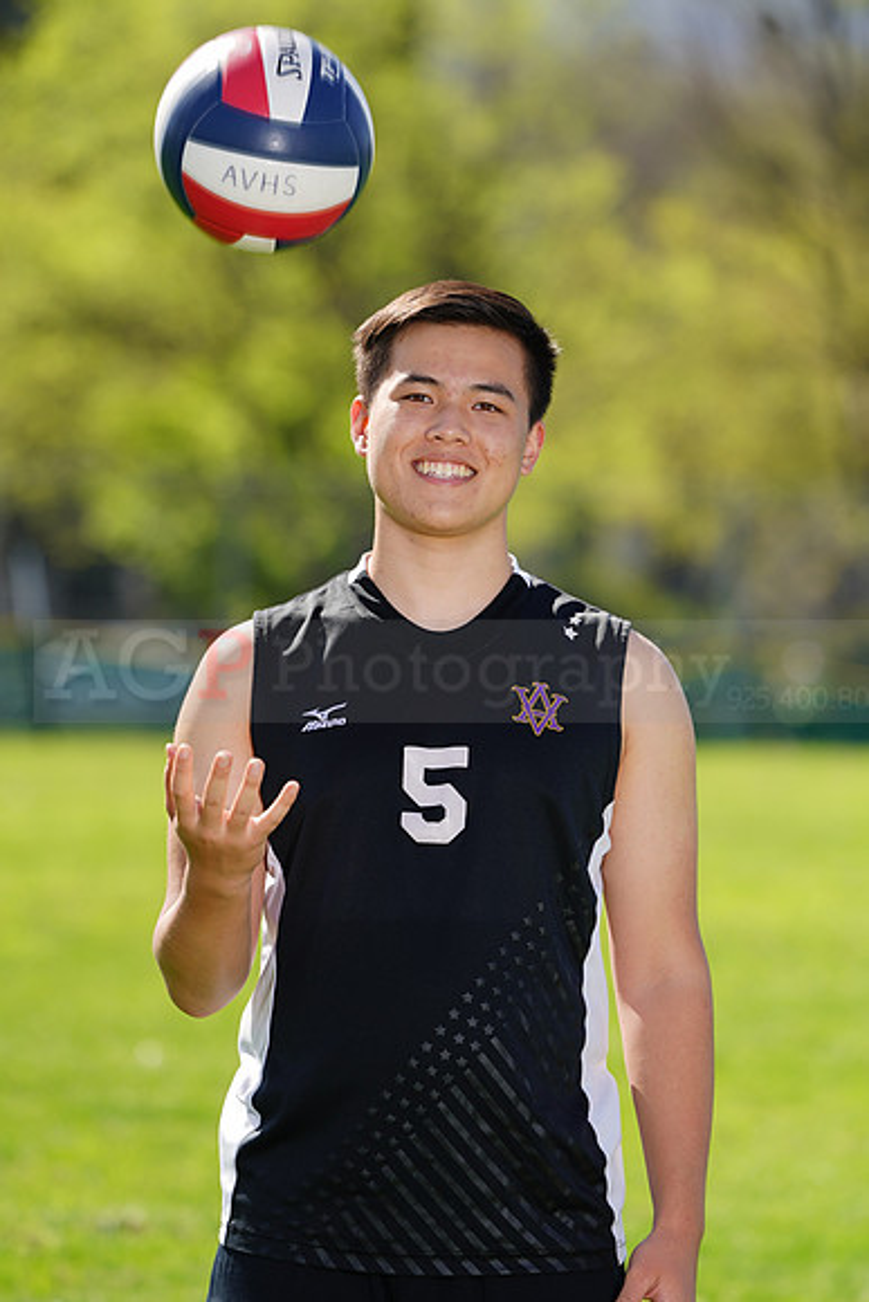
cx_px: 434
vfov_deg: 7.2
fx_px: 10421
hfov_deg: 4.8
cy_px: 651
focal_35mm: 288
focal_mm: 288
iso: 64
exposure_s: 1/200
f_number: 6.3
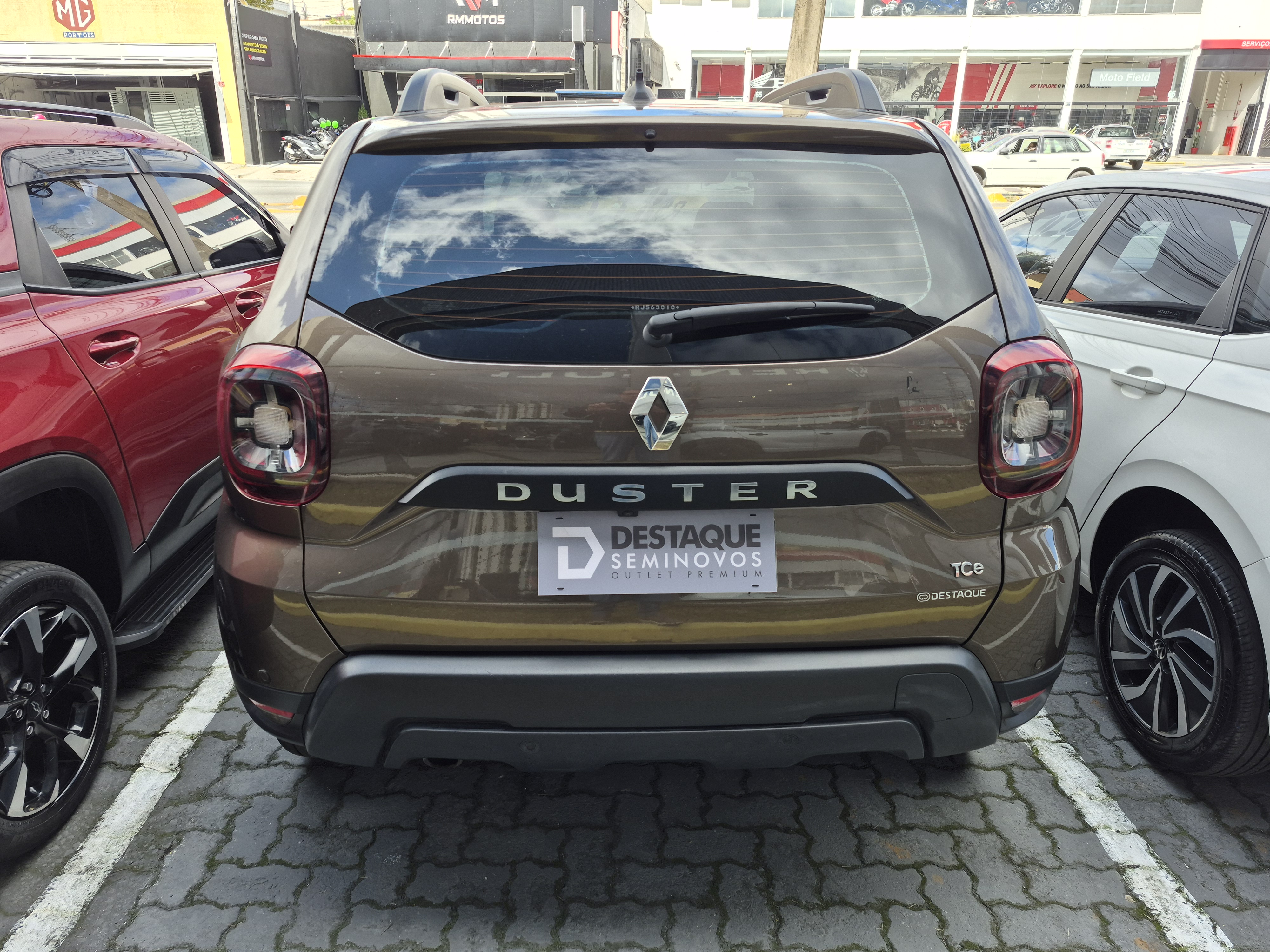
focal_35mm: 23
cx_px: 635
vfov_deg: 58.9
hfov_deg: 73.9
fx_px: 844
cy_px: 476
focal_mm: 5.4
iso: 25
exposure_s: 1/431
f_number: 1.8
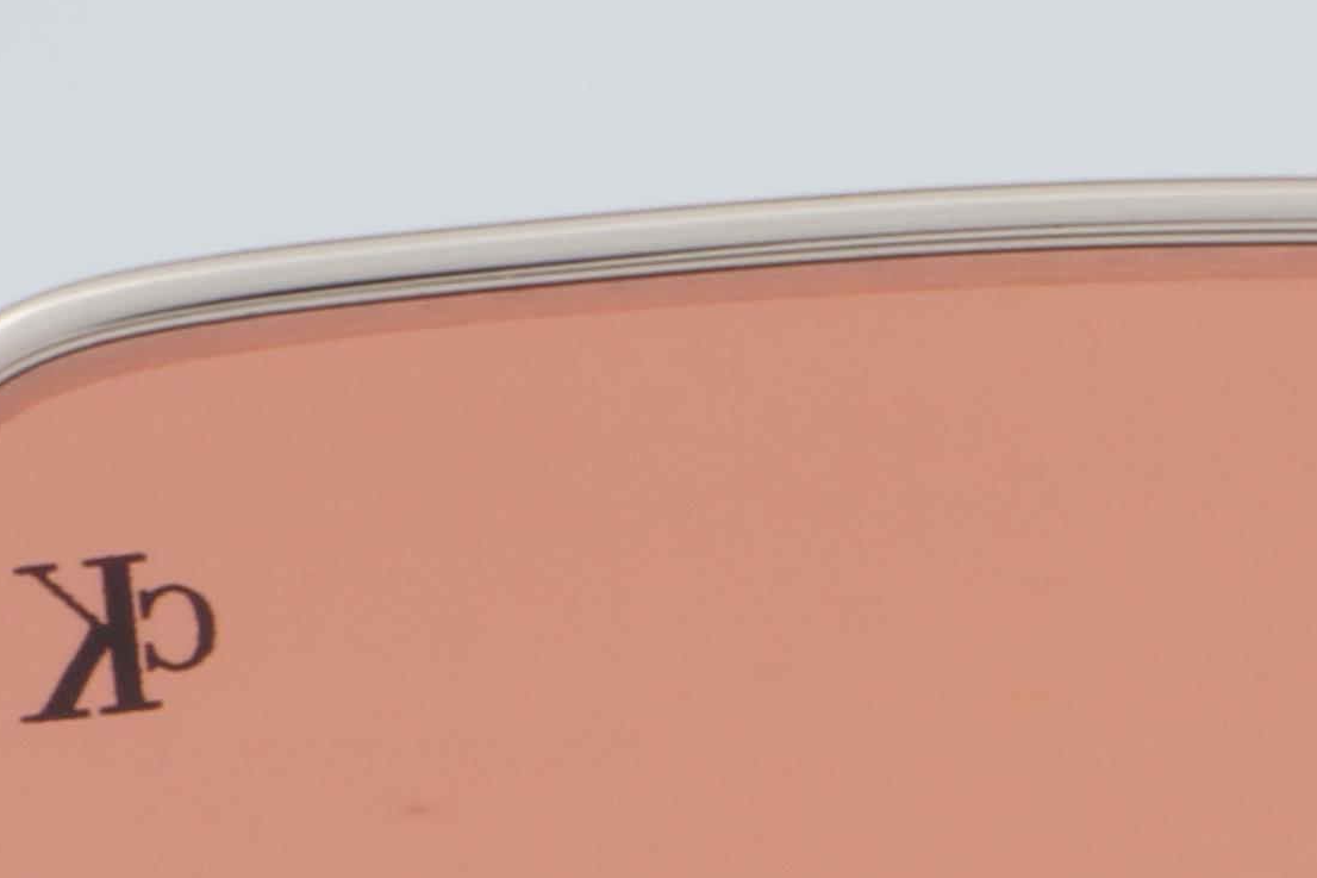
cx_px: 3345
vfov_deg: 3.1
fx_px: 16375
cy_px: 1025
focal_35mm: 448
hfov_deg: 4.5
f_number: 32
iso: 100
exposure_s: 1/4
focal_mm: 55
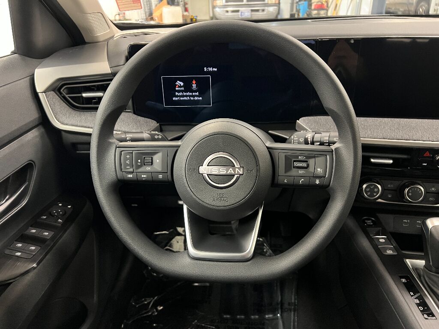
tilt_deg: -27.6
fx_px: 330
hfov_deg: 67.3
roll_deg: +2.2
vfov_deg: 53.1
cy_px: 164
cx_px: 220
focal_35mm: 26
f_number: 1.5
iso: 500
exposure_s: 1/30
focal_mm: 5.7
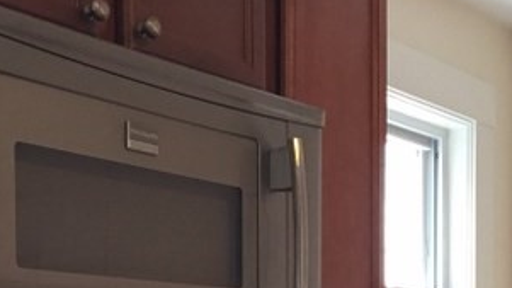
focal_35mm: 84
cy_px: 411
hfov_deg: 25.2
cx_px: 185
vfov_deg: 13.6
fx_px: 1140
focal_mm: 4.15
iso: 160
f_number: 2.2
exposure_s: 1/30
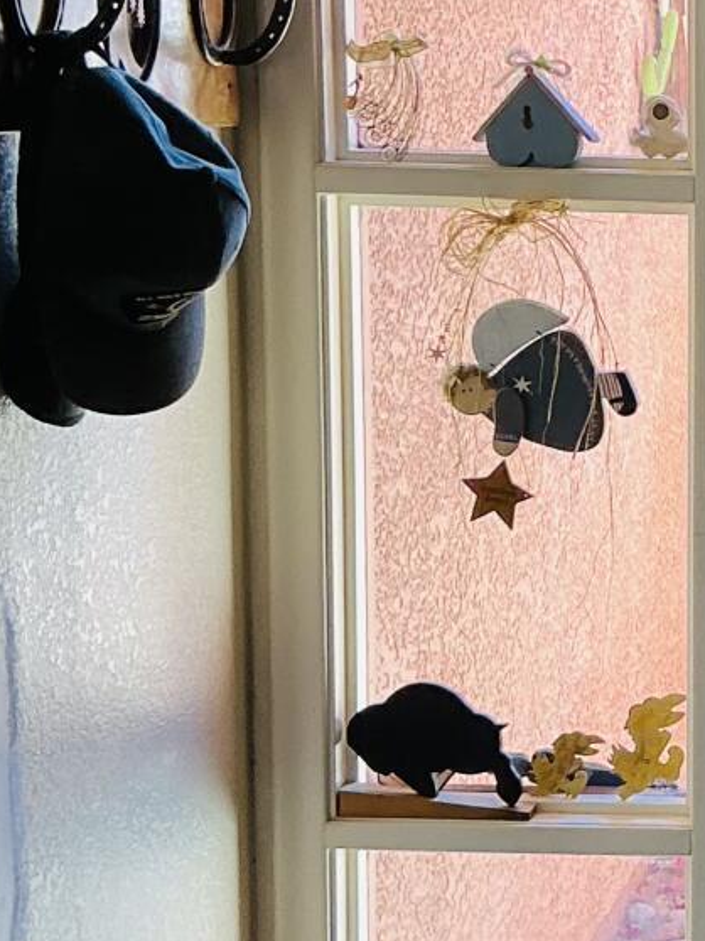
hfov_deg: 13.3
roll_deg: -0.8
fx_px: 2826
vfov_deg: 18.9
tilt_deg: -9.3
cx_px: 1095
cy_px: 538
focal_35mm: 104
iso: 100
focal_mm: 3
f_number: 1.8
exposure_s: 1/60
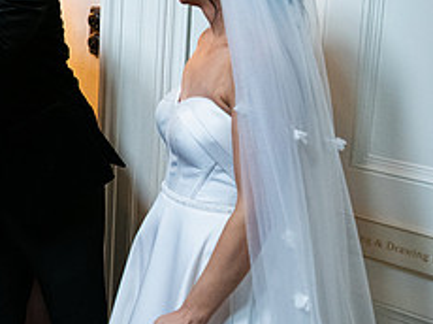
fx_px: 850
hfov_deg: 25.8
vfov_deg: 21.4
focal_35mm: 68
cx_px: -75
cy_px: 76
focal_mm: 28
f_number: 3.5
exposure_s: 1/160
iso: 1600
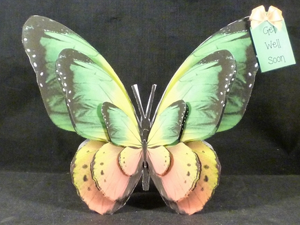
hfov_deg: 59.9
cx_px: 150
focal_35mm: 30
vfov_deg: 46.9
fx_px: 260
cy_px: 111
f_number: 3.3
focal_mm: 5.2
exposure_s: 1/30
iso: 400
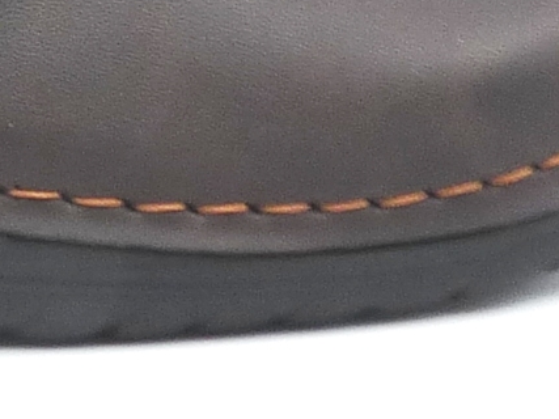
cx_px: -191
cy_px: -17
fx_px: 2906
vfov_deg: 8.2
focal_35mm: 180
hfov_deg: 10.7
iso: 100
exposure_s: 1/125
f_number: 4
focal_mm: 4.8
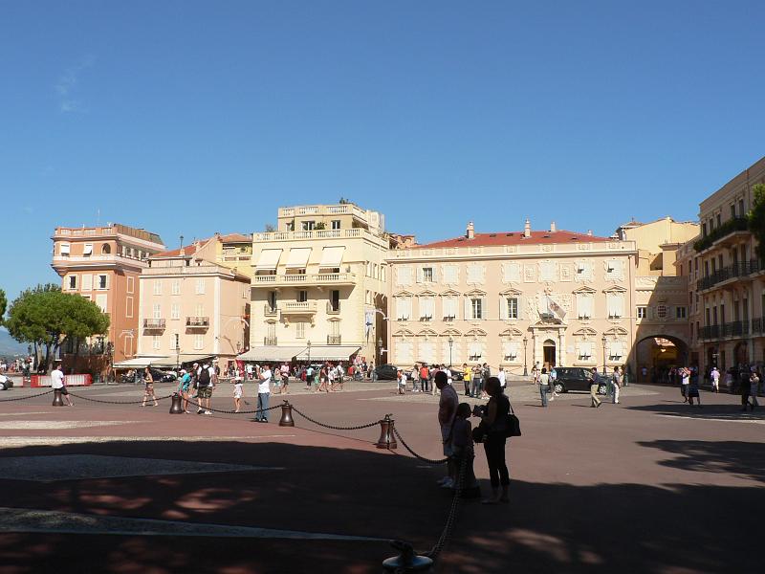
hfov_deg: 51.4
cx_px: 382
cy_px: 287
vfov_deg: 39.7
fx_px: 796
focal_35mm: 36
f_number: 5.6
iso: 80
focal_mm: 6
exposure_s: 1/640
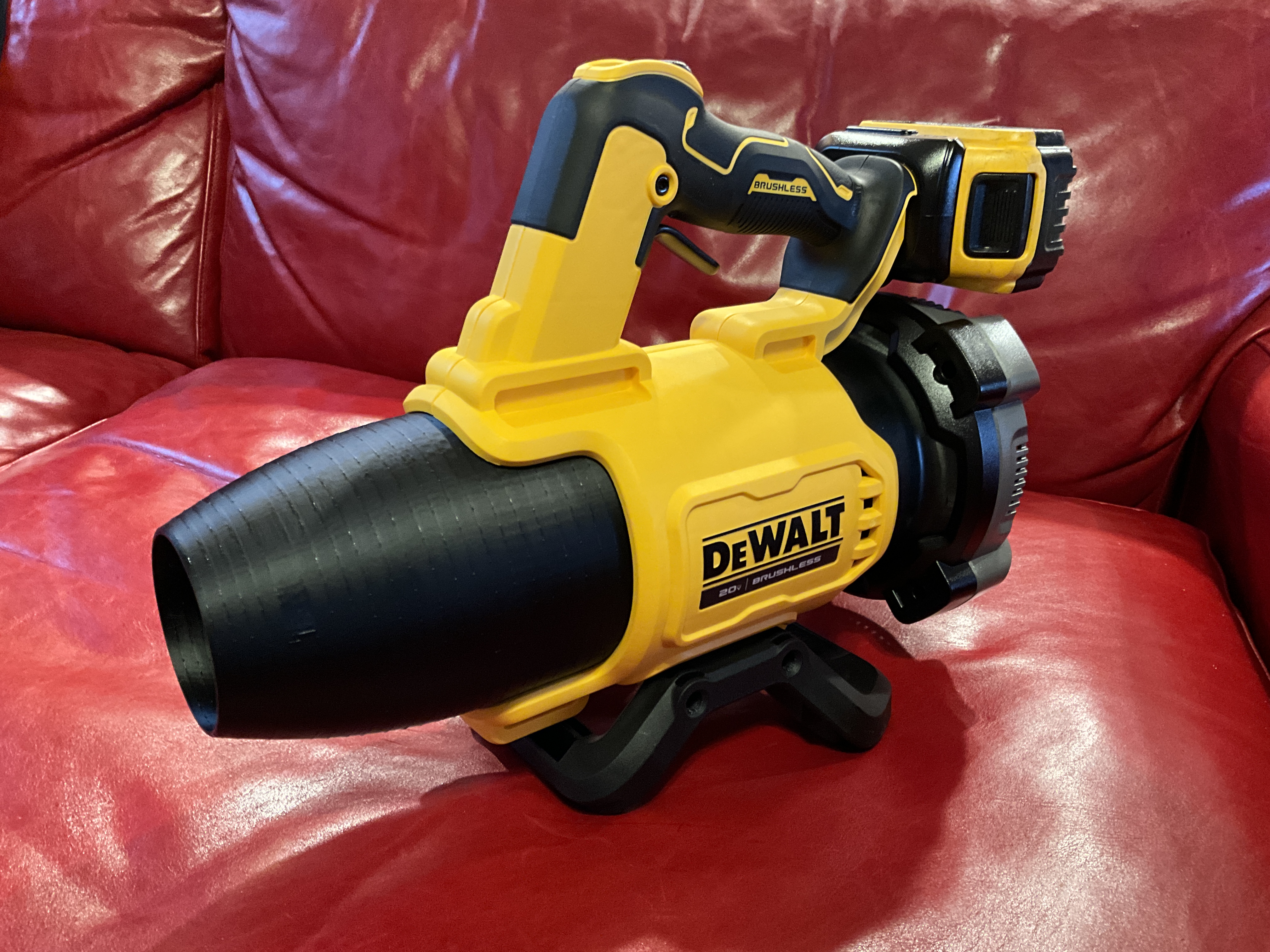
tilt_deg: -24.5
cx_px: 635
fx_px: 1064
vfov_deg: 48.2
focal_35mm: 29
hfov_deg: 61.7
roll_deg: -3.5
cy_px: 476
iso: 250
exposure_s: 1/30
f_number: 1.8
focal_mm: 3
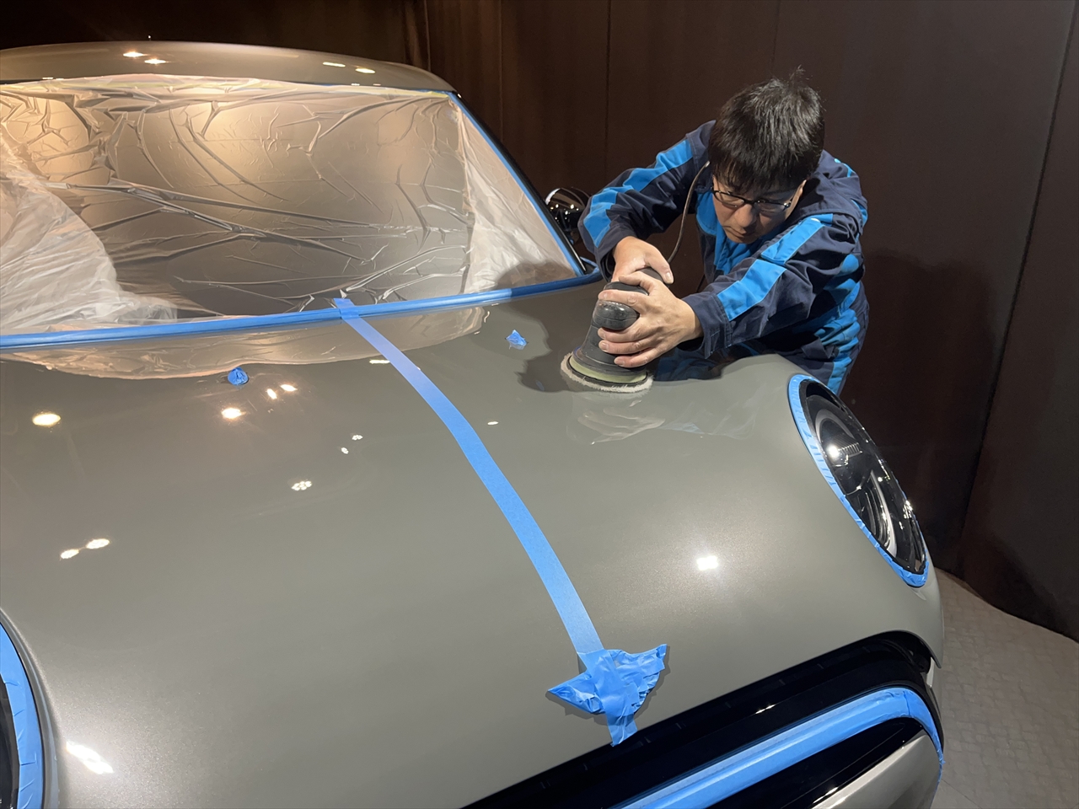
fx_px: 810
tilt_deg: -20.8
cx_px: 540
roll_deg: -0.3
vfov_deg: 53.1
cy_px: 404
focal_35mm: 26
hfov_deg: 67.3
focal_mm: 5.1
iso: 100
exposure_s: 1/120
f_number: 1.6
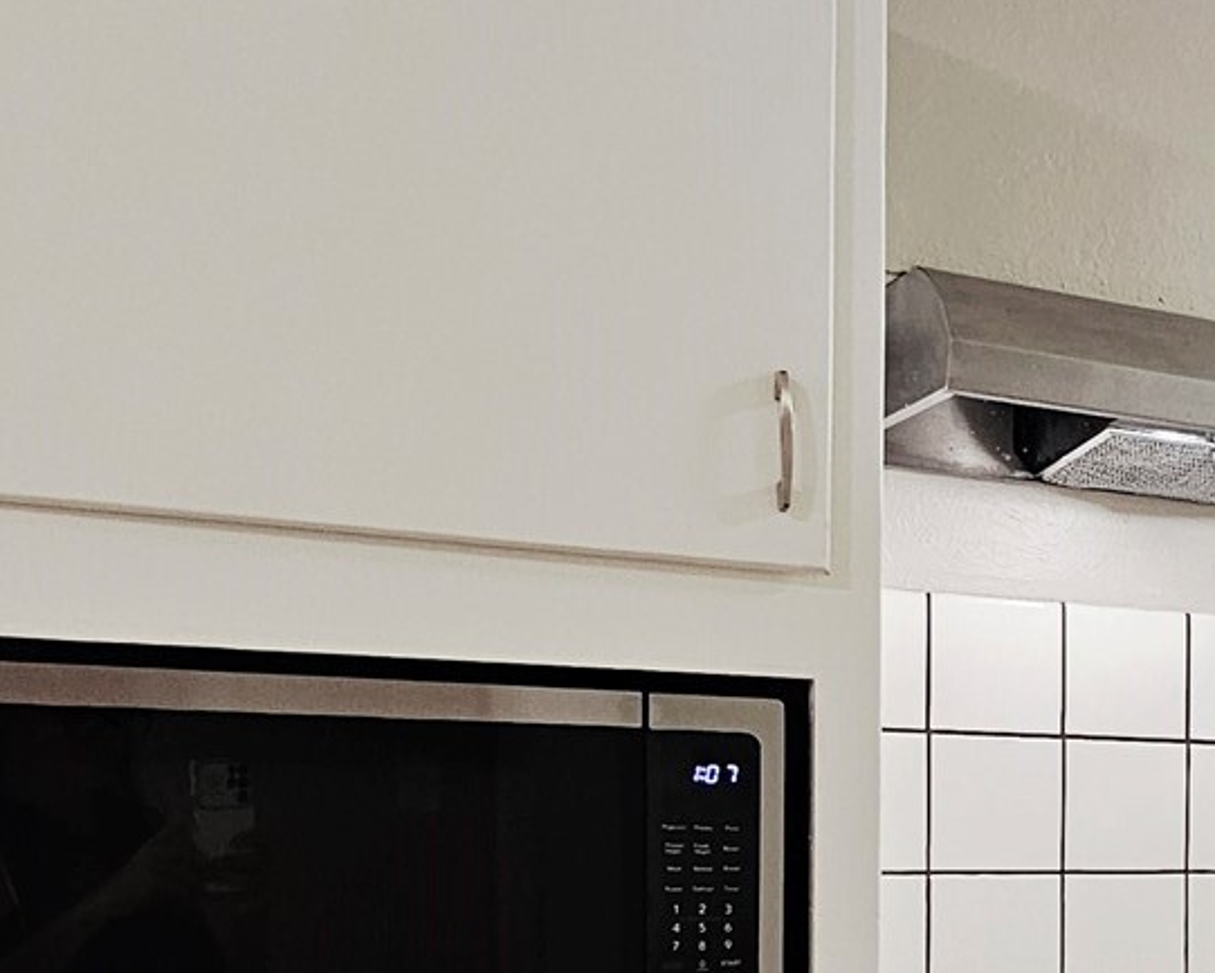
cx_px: 1559
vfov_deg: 30.0
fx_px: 1726
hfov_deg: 30.8
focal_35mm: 48
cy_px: 885
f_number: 2.2
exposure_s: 1/60
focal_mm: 2.2
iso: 125
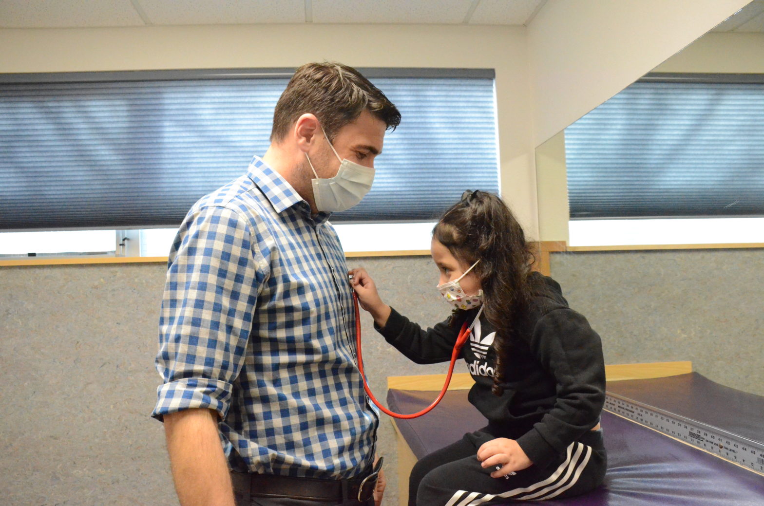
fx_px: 572
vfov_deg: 47.7
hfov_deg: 67.5
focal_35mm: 27
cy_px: 253
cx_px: 382
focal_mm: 18
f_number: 6.3
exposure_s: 1/200
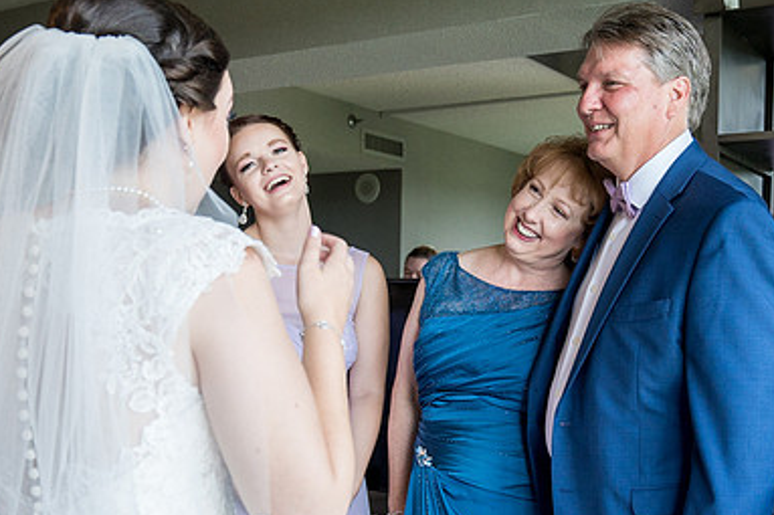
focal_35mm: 47
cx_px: 461
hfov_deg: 41.8
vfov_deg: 28.4
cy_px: 348
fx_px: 1010
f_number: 4.5
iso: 1000
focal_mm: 31
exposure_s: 1/160
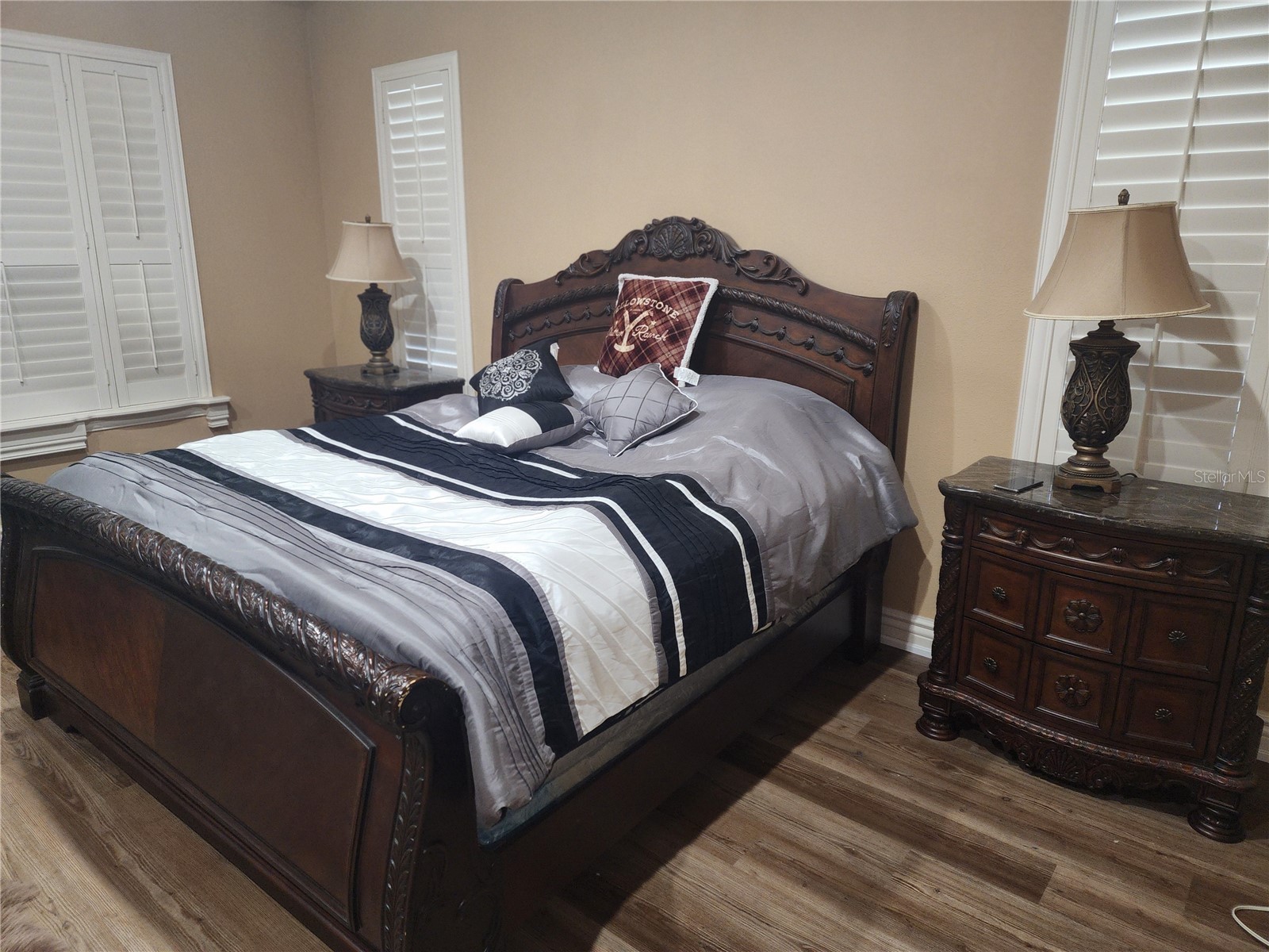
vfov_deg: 58.9
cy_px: 476
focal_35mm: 23
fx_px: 843
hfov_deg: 73.9
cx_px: 634
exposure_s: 1/30
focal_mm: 6.4
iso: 400
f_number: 1.8
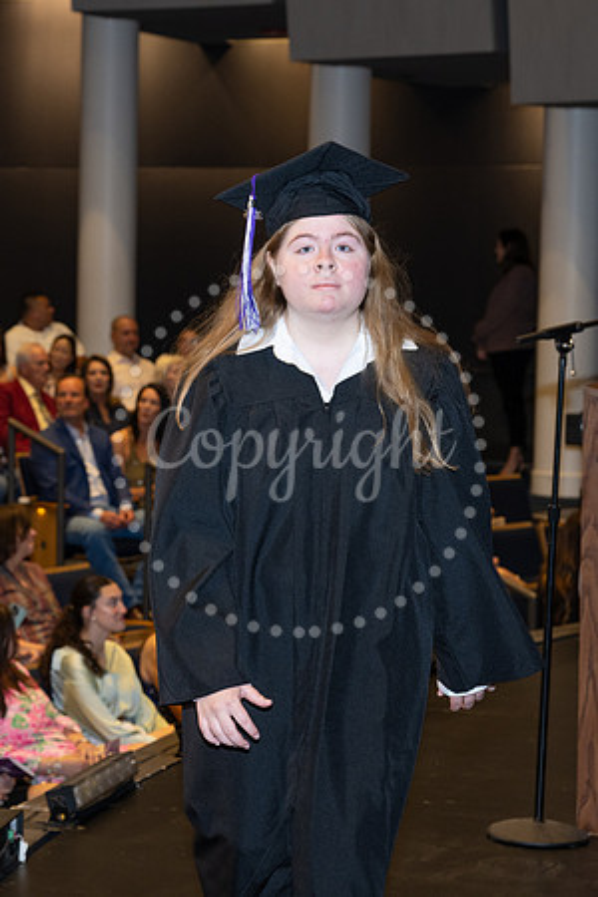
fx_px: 2392
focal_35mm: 96
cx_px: 117
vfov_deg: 21.2
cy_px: 448
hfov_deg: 14.2
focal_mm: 64
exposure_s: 1/80
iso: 1000
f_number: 5
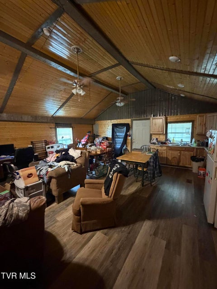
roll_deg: -0.4
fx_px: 117
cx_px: 108
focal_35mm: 14
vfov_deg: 102.1
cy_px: 144
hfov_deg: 85.7
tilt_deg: -6.6
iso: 1250
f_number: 2.2
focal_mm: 2.22
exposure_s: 1/30
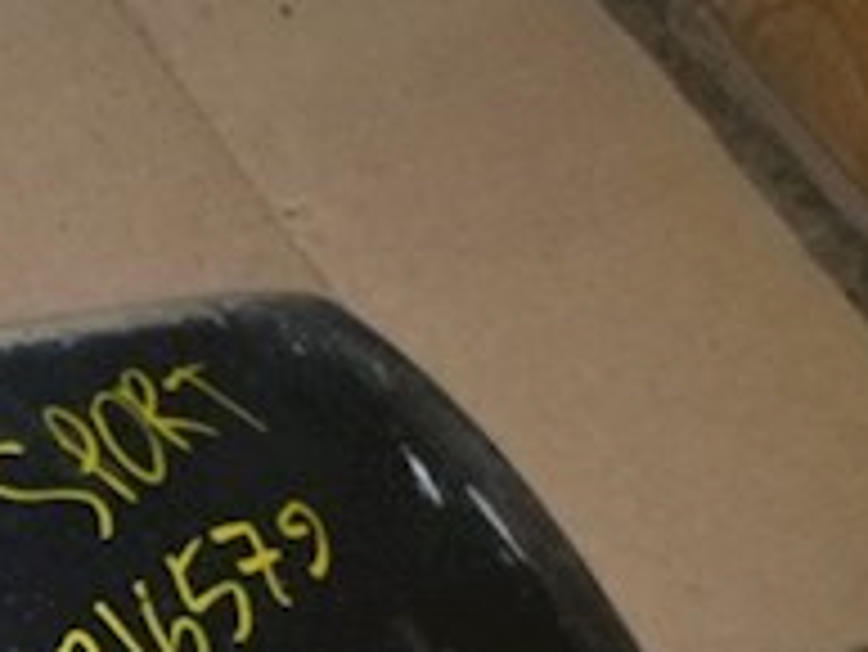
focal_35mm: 83
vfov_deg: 16.6
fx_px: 2083
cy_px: 899
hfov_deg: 21.5
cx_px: -234
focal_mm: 4.5
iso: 400
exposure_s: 1/250
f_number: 3.9
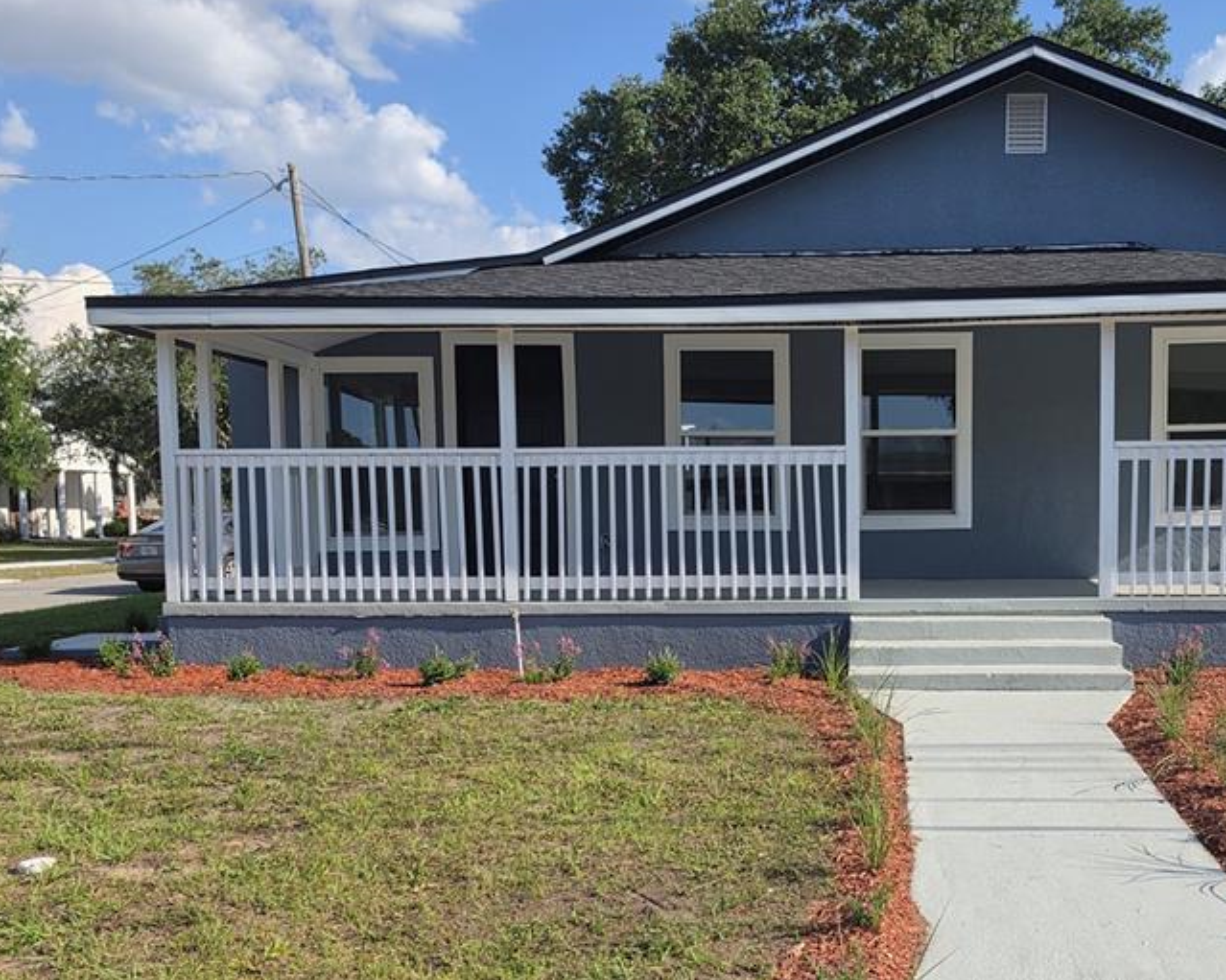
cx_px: 879
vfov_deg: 40.8
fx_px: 1306
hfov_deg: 48.8
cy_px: 625
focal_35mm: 36
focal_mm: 6.5
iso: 64
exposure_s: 1/5775
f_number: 1.4
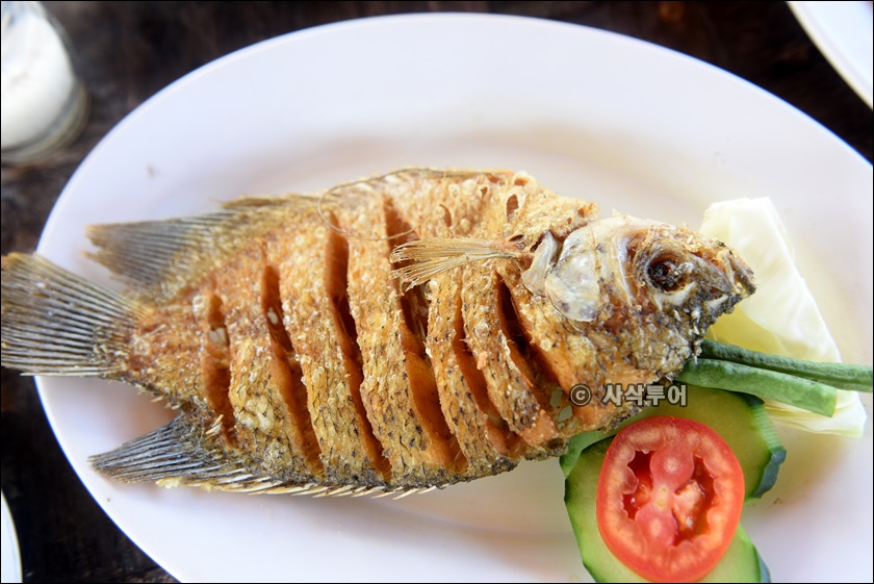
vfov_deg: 41.2
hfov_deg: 58.7
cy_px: 292
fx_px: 777
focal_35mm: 32
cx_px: 437
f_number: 4
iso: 250
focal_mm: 32
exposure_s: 1/60
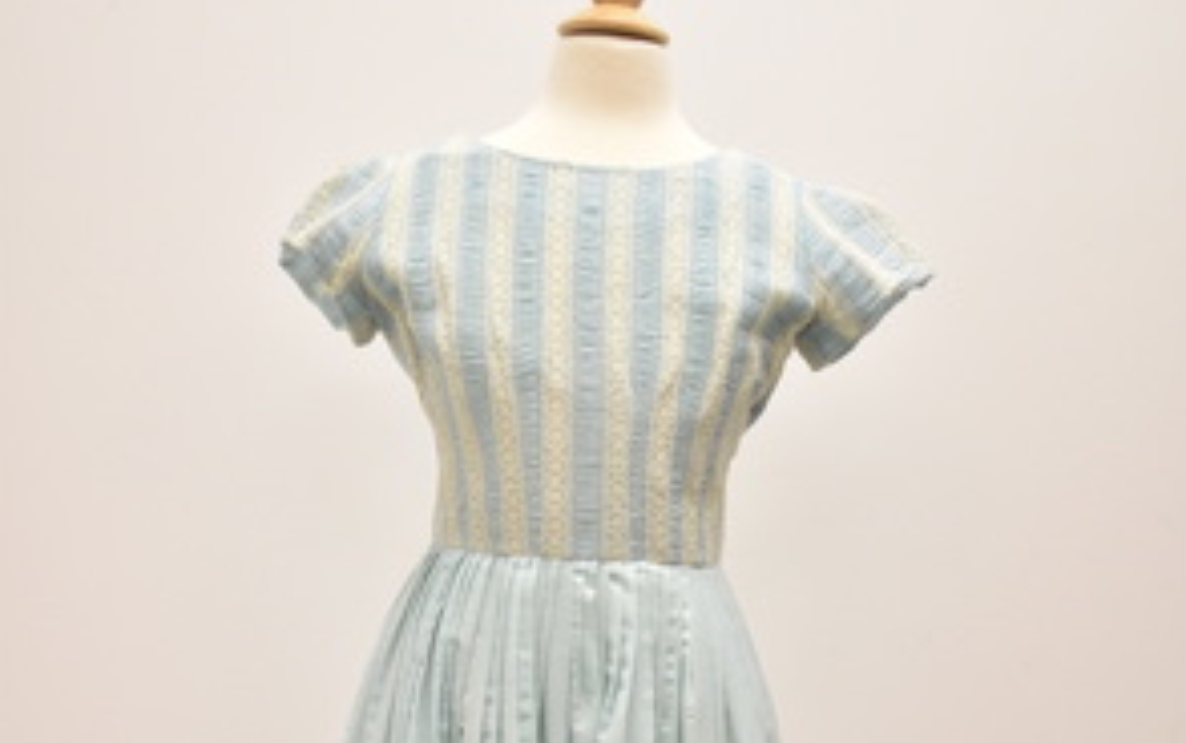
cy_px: 763
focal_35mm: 54
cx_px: 601
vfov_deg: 23.0
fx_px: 1739
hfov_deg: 37.7
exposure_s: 1/80
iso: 1000
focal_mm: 23
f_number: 4.5
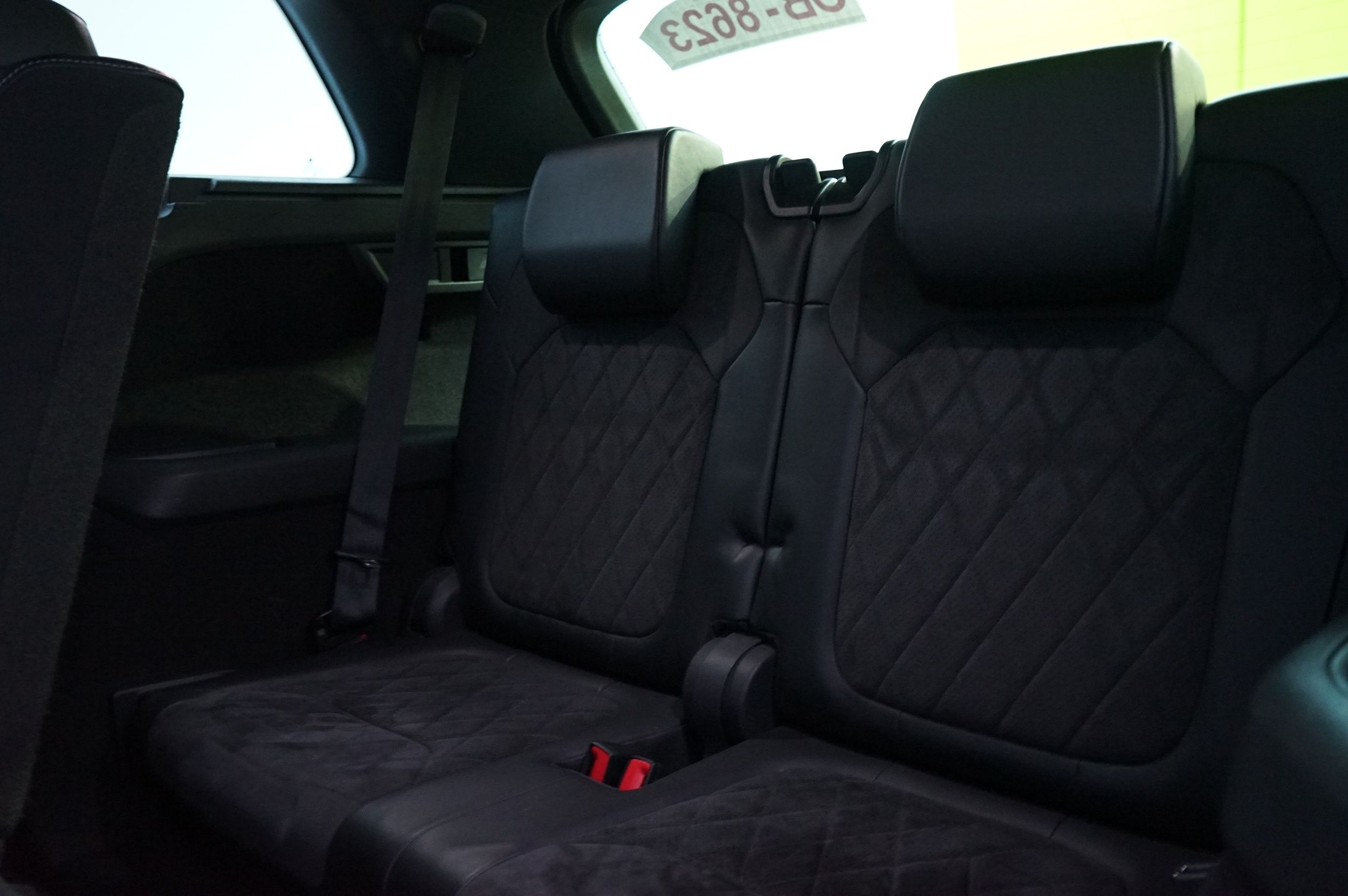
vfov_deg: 43.5
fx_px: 1122
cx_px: 674
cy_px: 448
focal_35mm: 30
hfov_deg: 62.0
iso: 5000
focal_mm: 30
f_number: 5.6
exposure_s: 1/13
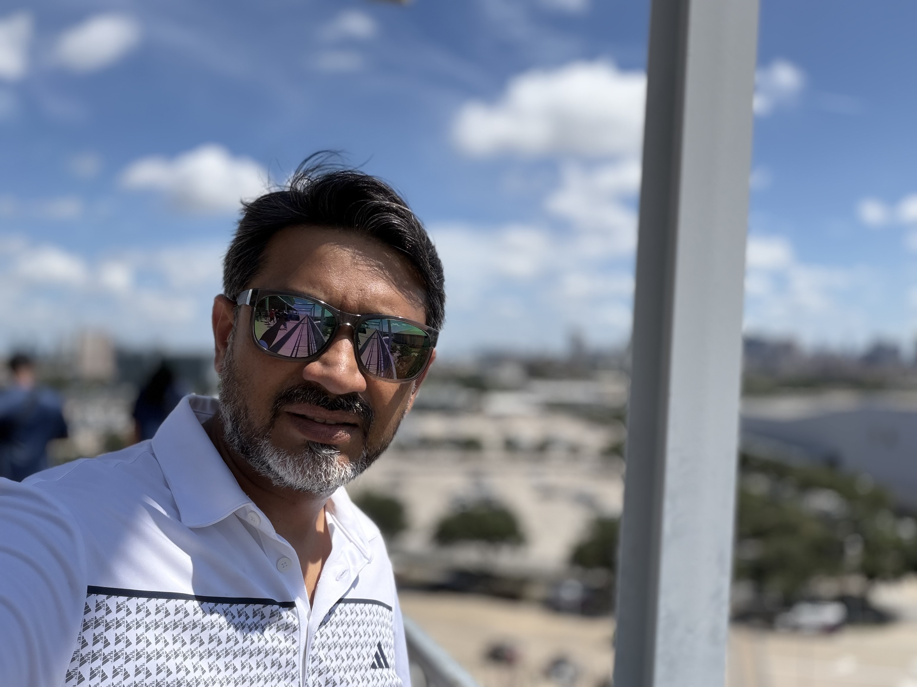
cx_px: 458
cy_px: 344
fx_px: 795
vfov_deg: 46.8
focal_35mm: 30
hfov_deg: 60.0
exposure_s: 1/1337
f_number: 1.9
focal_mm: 2.71
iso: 40
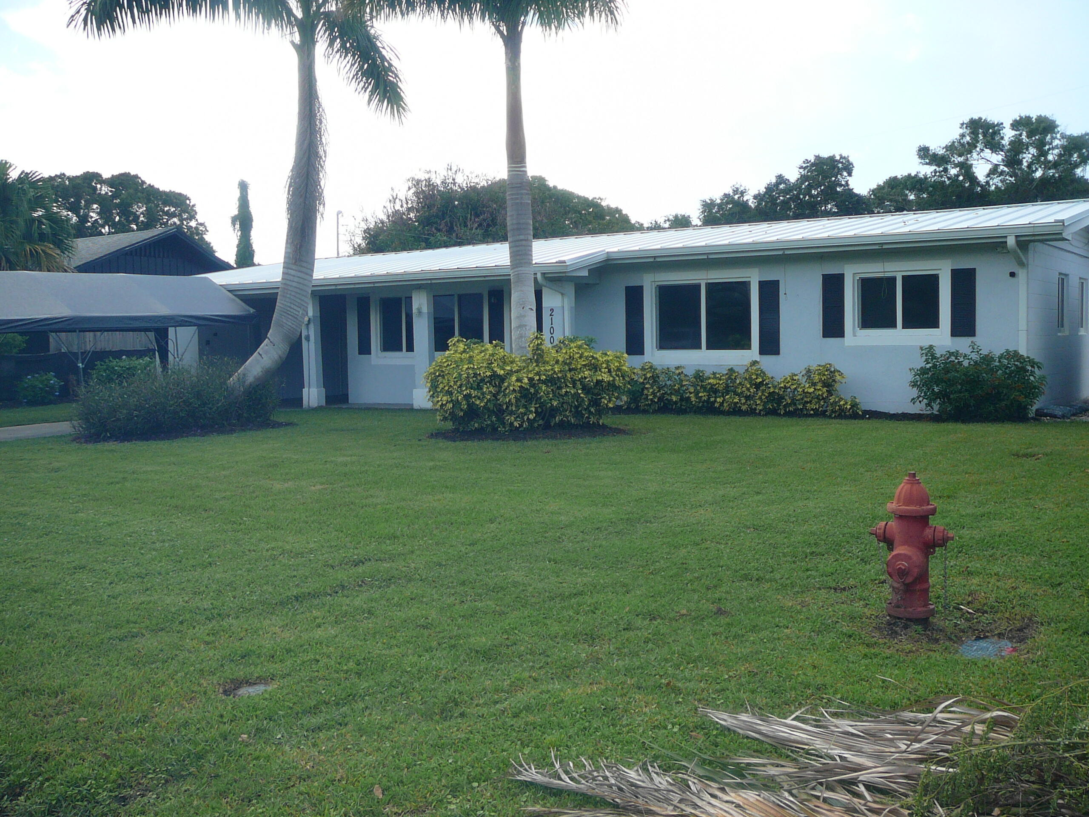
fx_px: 1101
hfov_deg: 52.6
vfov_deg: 40.7
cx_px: 544
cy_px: 408
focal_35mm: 35
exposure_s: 1/400
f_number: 2.8
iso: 80
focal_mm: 5.2
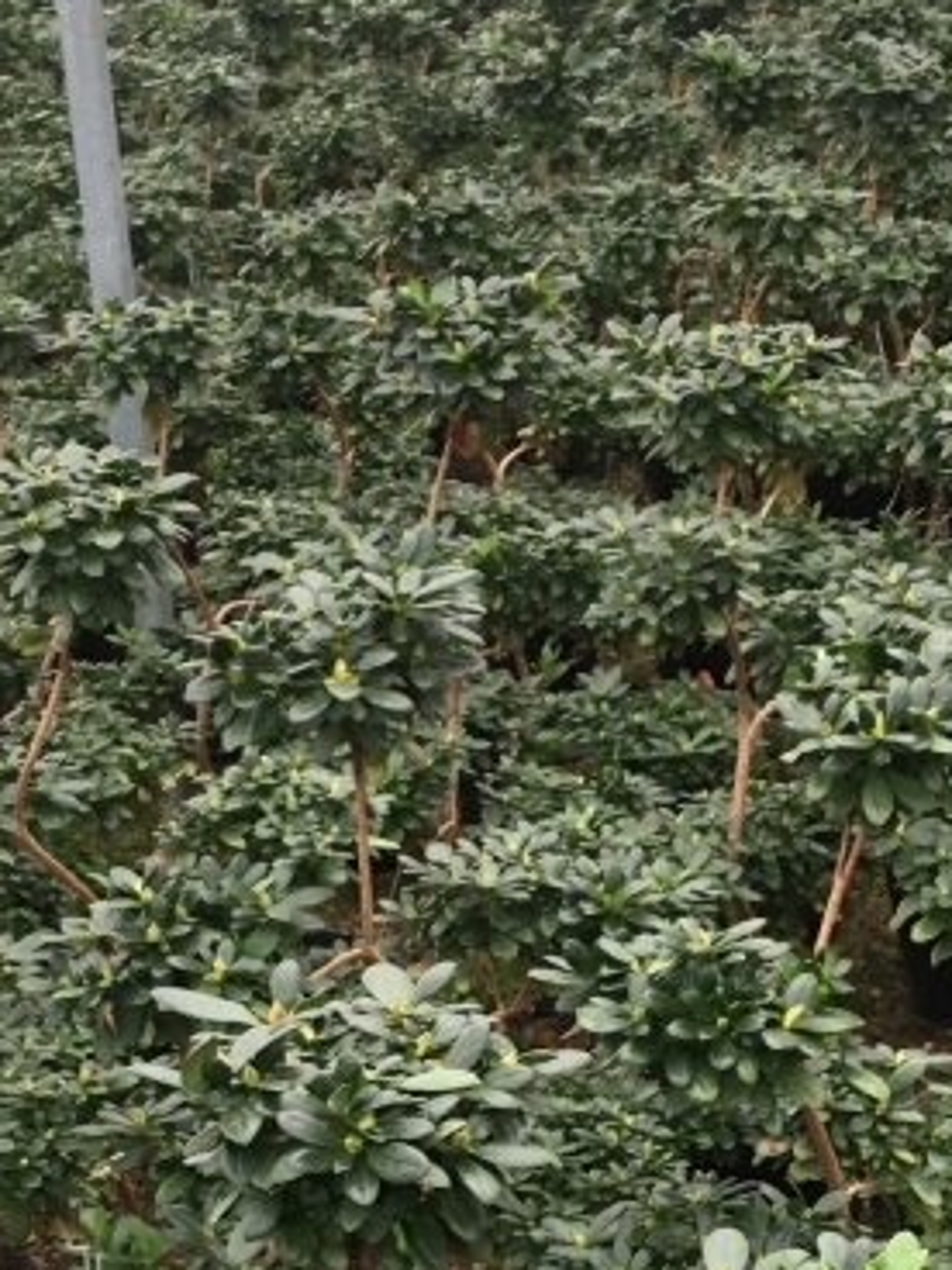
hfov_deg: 17.6
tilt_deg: -28.5
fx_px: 3080
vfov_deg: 22.6
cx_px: 545
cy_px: 1199
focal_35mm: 84
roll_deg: +5.3
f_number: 2.2
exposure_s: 1/33
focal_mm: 4.15
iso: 50
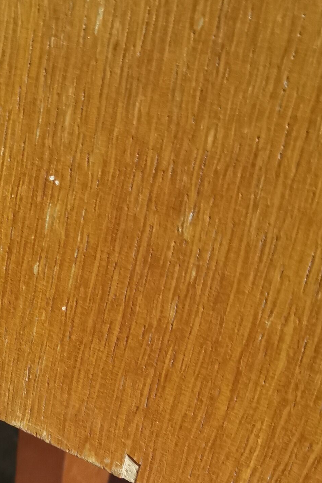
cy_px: 363
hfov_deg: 18.4
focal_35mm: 72
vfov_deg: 27.7
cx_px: 0
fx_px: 966
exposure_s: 1/25
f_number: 1.8
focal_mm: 5.58
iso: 640
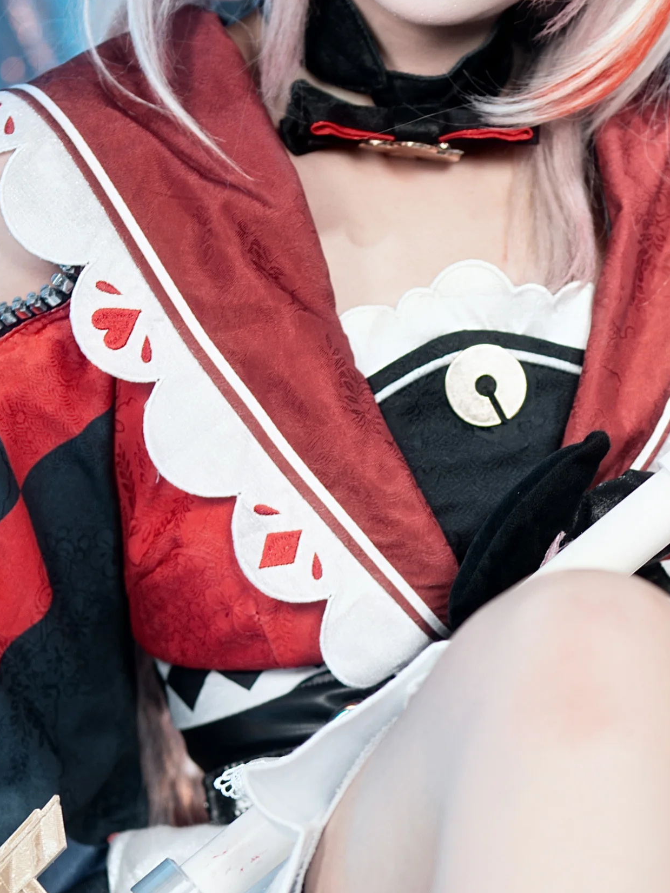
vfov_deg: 9.7
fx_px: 5263
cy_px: 638
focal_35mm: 204
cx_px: 583
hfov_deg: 7.3
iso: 100
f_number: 1.4
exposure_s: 1/100
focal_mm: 50
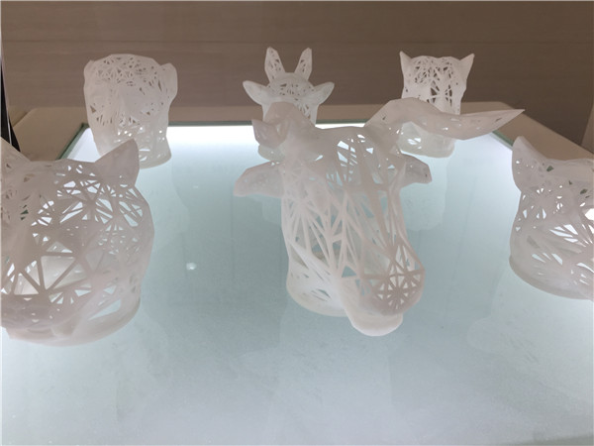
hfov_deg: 61.7
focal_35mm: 29
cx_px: 297
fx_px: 498
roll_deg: -2.8
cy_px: 223
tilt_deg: -29.4
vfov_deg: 48.2
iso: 32
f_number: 2.2
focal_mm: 4.15
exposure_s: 1/50
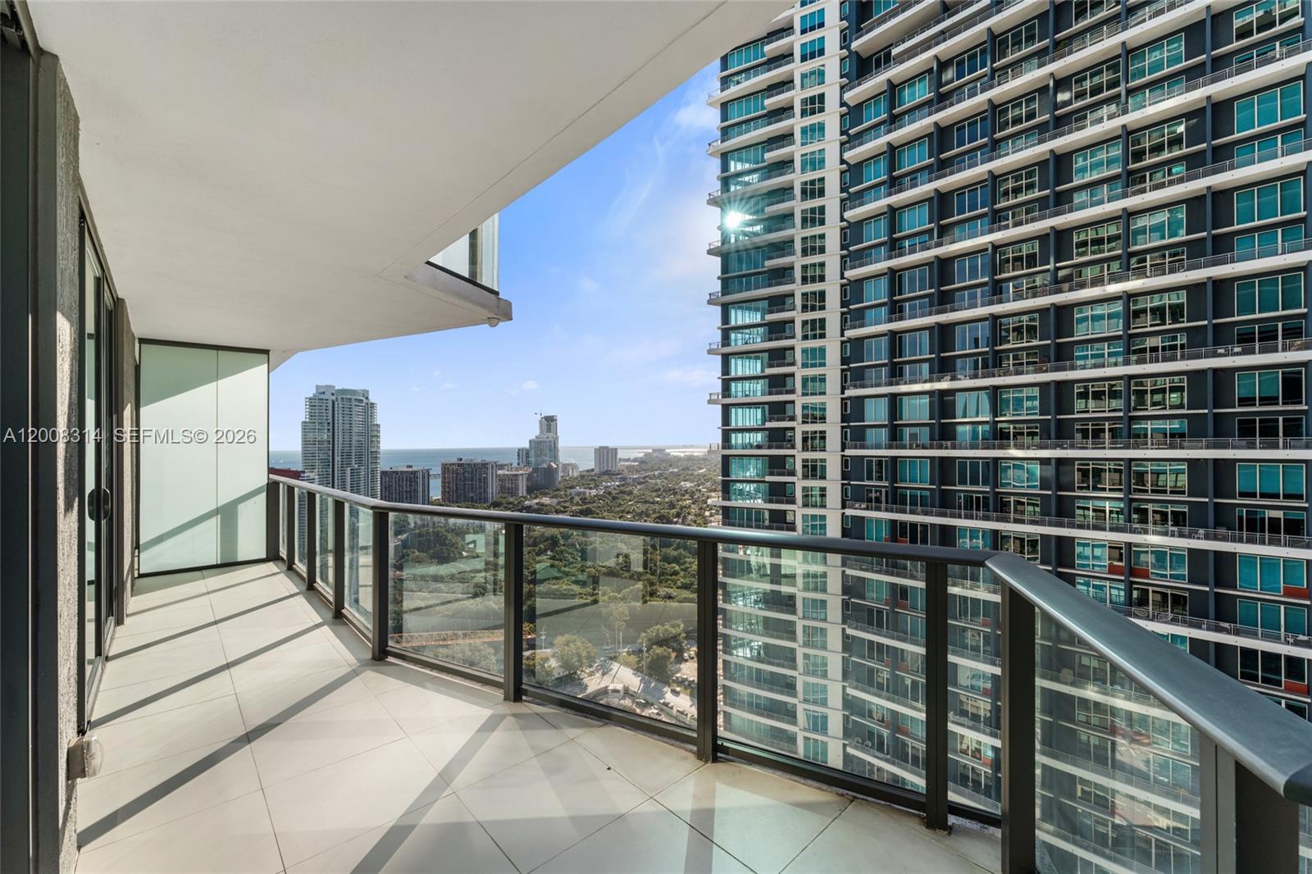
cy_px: 437
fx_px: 510
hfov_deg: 104.3
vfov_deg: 81.2
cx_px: 656
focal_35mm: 14
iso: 100
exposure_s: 1/200
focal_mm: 14
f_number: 9
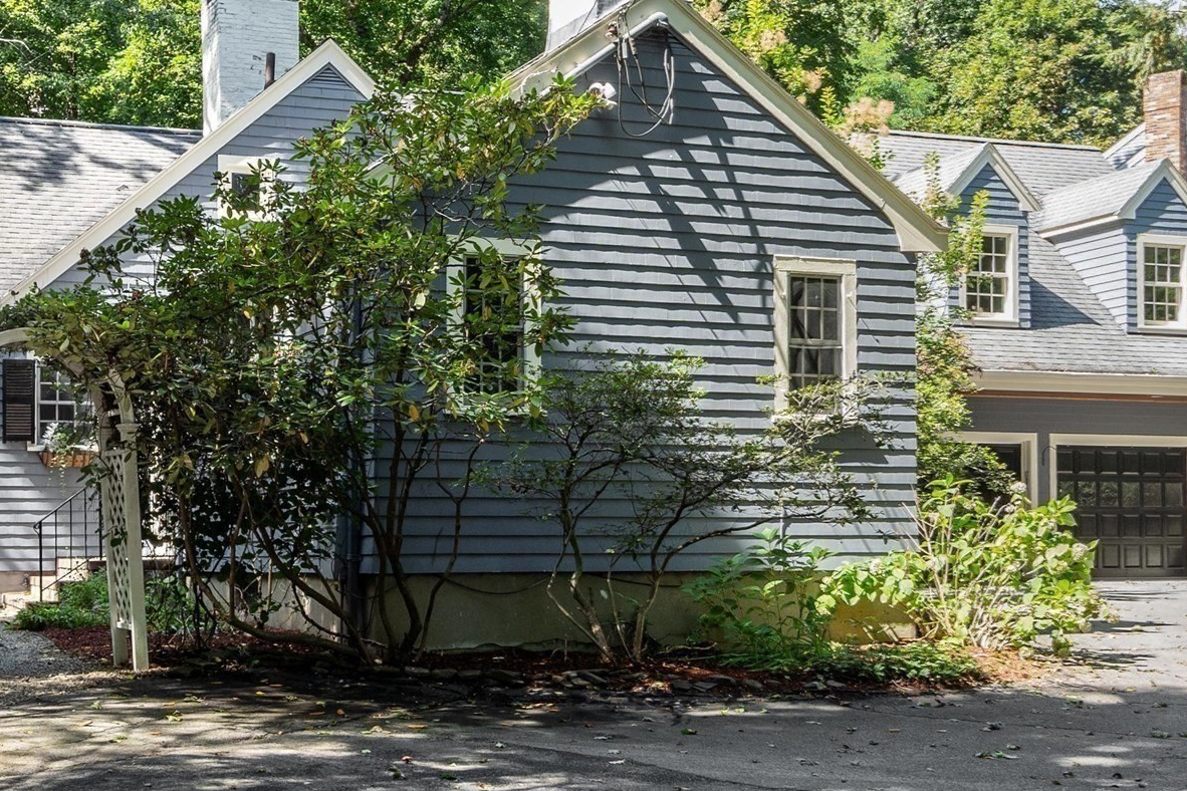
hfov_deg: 38.0
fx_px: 1714
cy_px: 293
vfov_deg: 25.9
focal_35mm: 52
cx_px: 463
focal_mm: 20
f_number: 8
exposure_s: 1/60
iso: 200
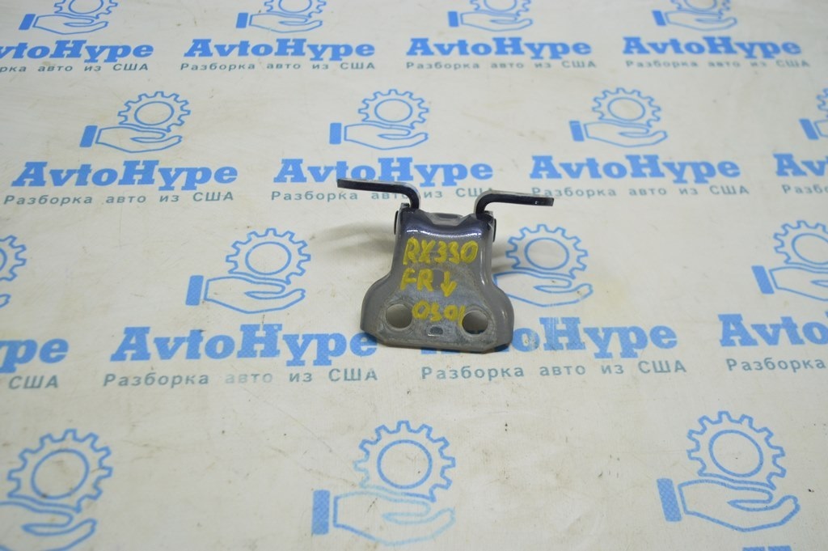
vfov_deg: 36.8
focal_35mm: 36
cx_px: 414
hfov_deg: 53.2
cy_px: 276
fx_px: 827
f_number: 4
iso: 400
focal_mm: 24
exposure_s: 1/50
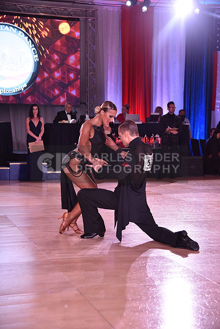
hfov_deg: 20.6
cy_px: 164
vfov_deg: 30.5
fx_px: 605
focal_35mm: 66
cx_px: 110
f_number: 4.5
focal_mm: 66
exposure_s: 1/250
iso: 1250
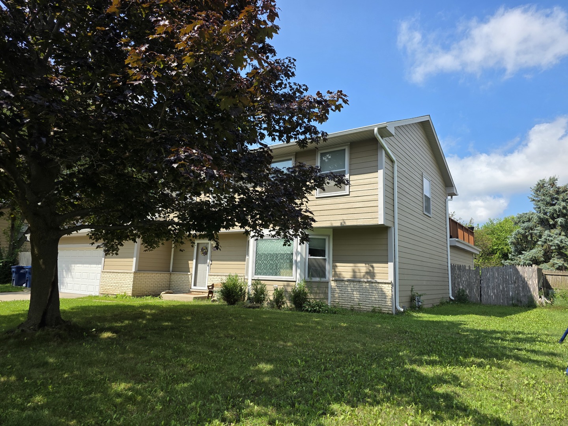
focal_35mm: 23
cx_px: 284
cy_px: 213
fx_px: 377
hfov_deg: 73.9
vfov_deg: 58.9
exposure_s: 1/3151
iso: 80
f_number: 1.7
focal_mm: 6.3
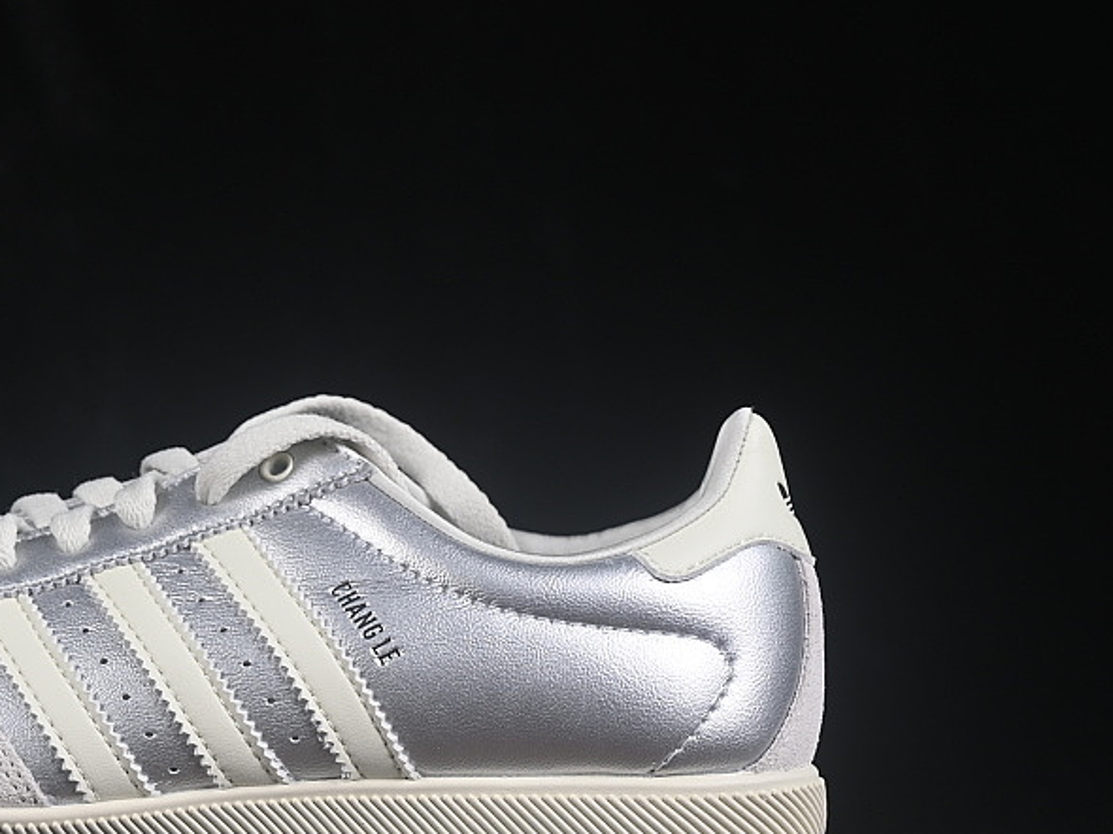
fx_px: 4242
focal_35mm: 132
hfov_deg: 14.9
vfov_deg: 11.2
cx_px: 211
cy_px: 425
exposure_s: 1/80
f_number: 8
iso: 160
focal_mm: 50
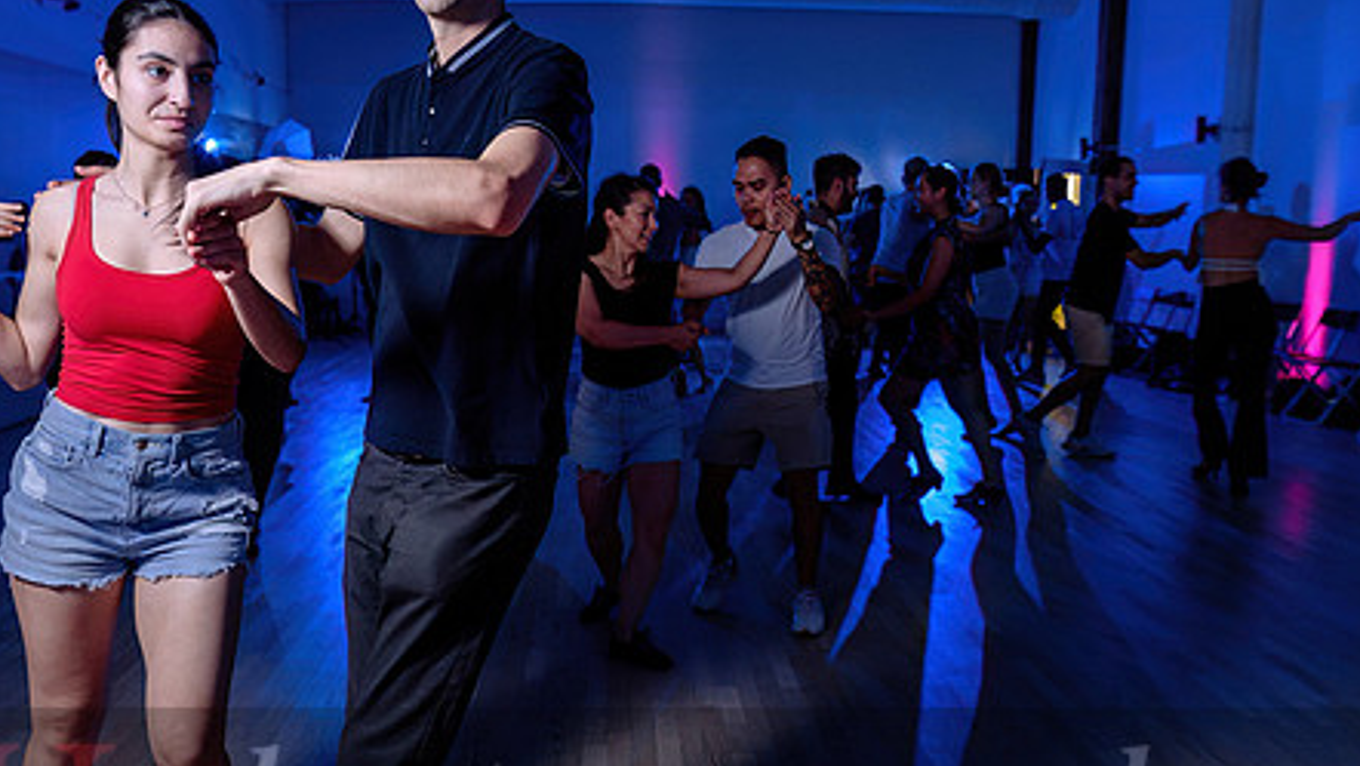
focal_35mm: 33
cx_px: 665
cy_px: 389
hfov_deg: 59.5
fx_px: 1190
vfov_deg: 35.7
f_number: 3.5
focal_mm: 24
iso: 1000
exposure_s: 1/160
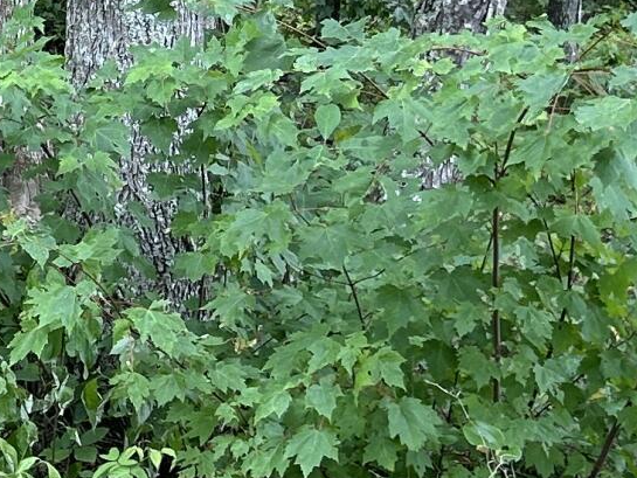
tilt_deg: -0.5
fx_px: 2632
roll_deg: -0.3
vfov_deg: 10.3
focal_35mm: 143
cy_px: 76
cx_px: -489
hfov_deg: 12.6
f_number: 1.5
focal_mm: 5.7
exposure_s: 1/121
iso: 64
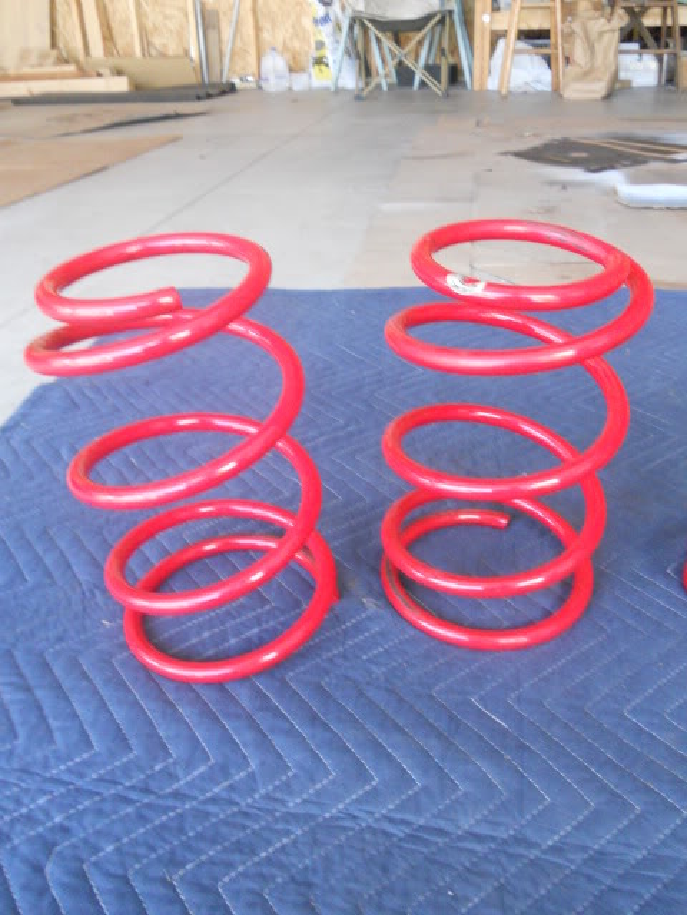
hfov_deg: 44.2
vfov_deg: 56.8
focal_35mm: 32
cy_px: 458
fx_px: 847
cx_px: 344
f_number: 3.5
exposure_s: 1/50
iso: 400
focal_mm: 5.8
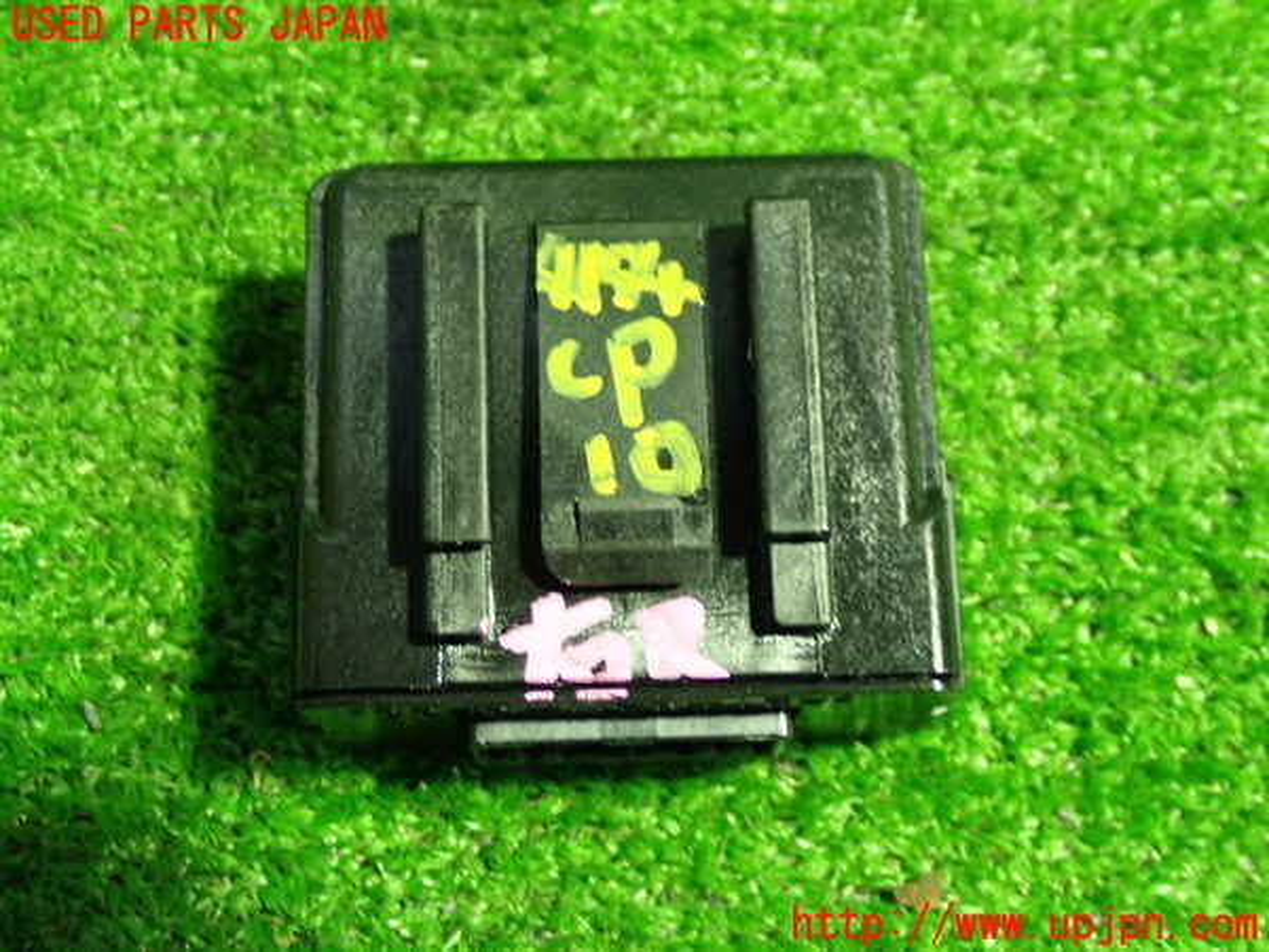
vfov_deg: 27.0
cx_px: 634
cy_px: 476
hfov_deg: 35.5
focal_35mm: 54
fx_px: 1980
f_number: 3.3
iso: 800
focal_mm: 9.65
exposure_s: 1/20
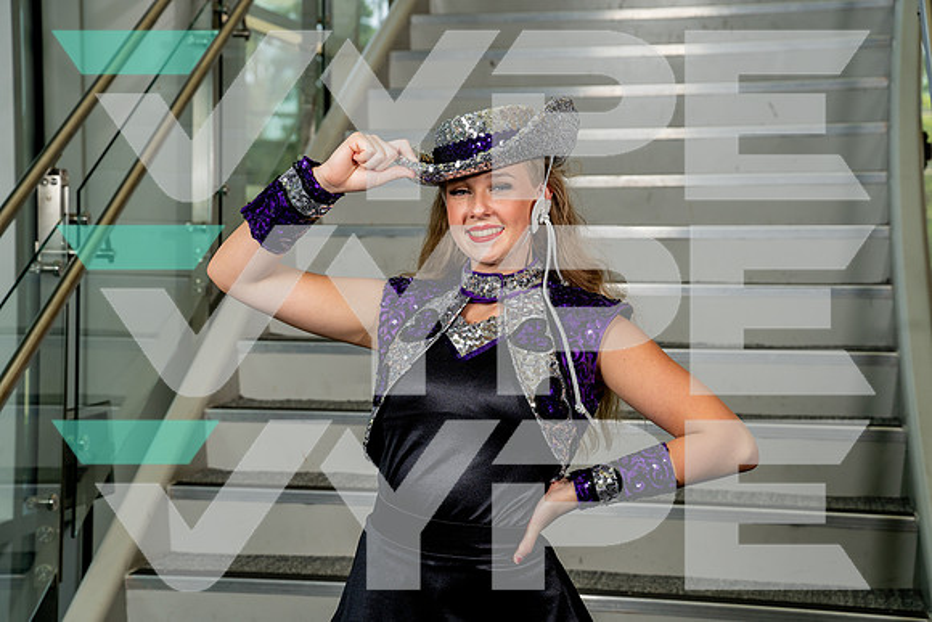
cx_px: 466
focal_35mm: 67
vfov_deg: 20.3
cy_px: 311
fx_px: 1735
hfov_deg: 30.1
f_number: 5.6
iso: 400
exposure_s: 1/250
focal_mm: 67
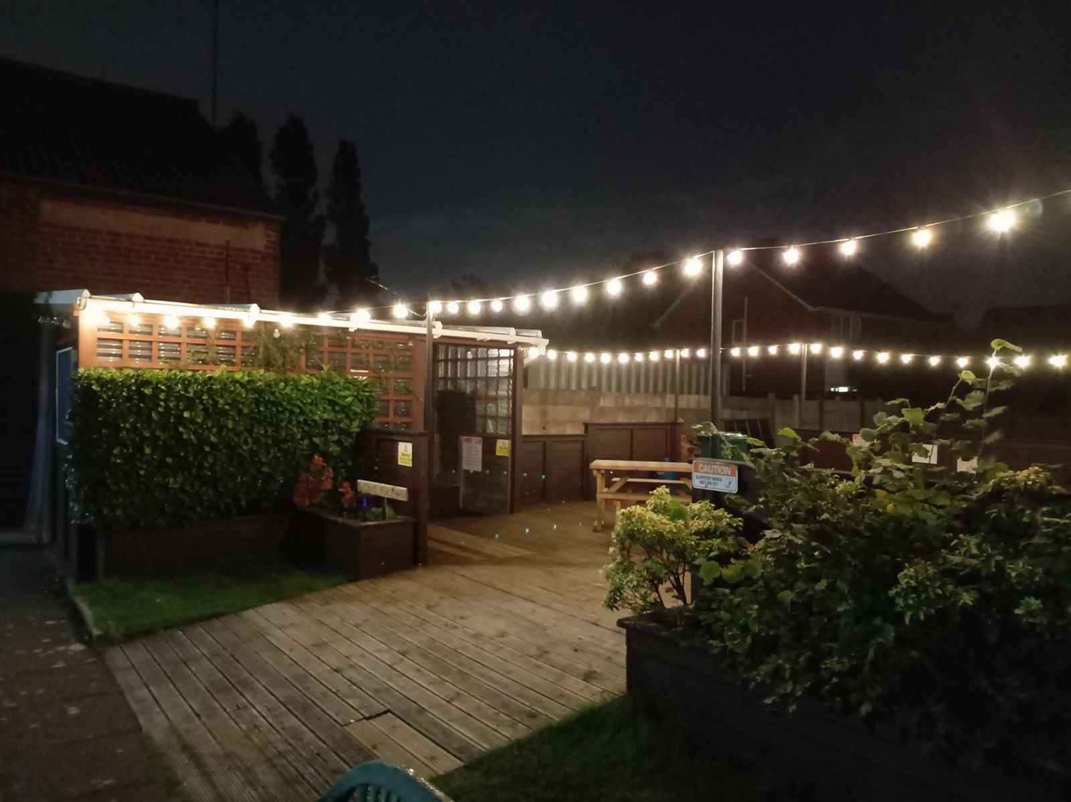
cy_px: 401
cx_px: 536
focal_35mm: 25
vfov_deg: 54.8
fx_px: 773
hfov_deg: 69.4
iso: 3258
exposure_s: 1/12.5
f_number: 1.8
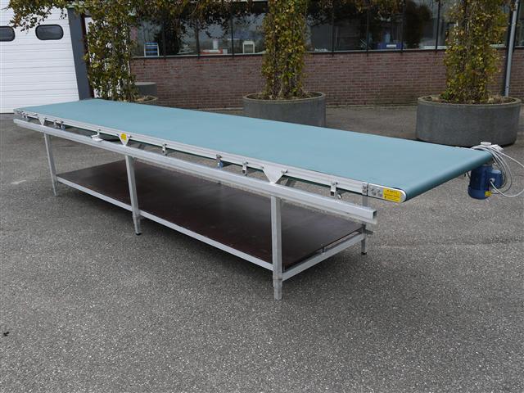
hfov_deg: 54.0
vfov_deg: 41.8
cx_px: 262
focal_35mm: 34
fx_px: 515
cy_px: 196
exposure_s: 1/200
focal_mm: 17
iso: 100
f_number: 6.3
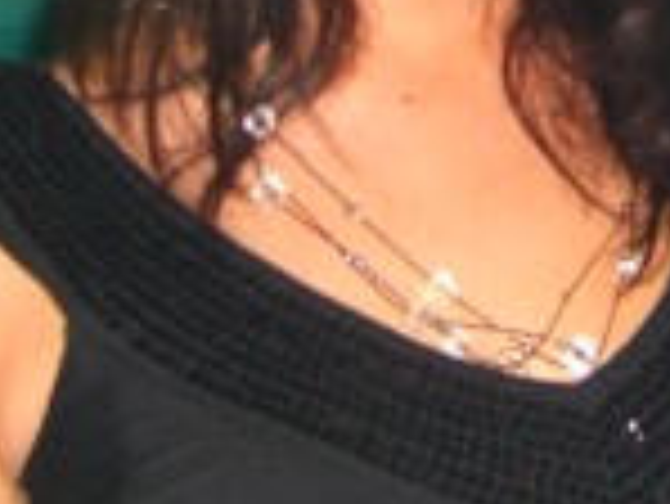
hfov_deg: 12.8
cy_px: -22
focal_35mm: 153
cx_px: 589
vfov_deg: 9.6
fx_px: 2964
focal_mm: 7.9
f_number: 2.8
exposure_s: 1/60
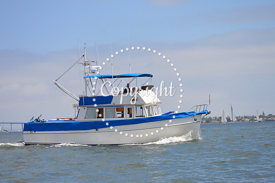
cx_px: 138
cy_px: 92
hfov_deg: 19.5
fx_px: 802
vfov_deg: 13.0
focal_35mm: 105
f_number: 6.3
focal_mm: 70
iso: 100
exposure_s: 1/640
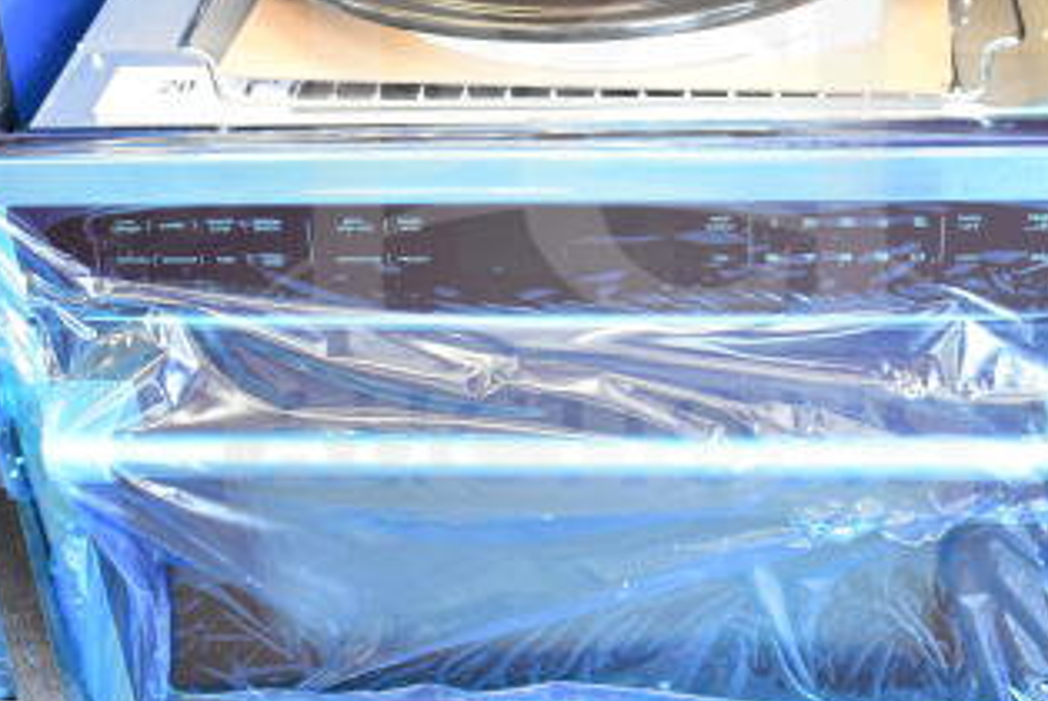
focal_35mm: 67
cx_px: 597
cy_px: 252
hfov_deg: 30.0
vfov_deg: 20.3
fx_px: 1951
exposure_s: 1/40
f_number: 3.8
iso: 2200
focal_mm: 23
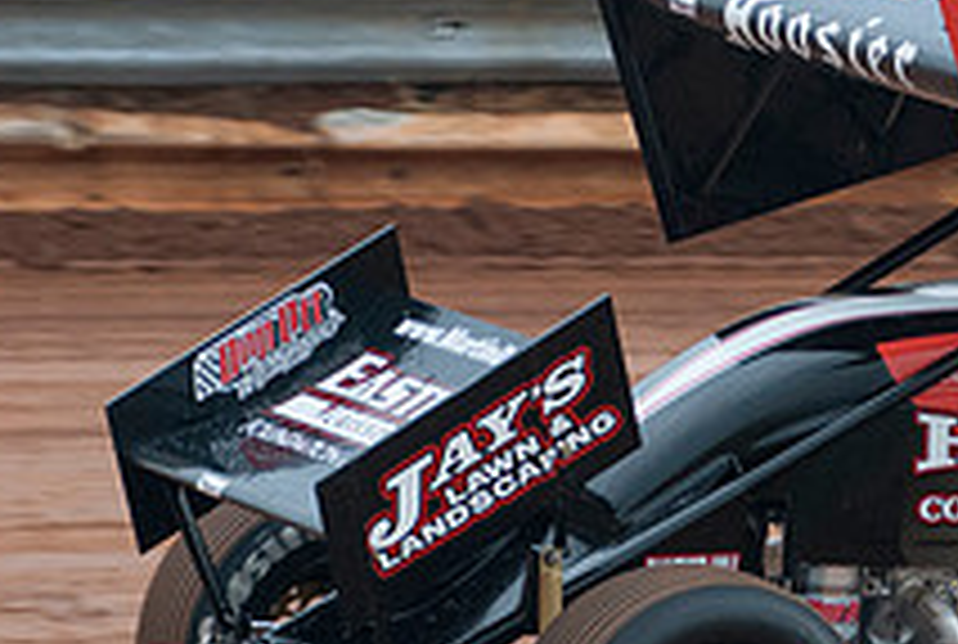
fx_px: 12613
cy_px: 194
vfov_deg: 2.9
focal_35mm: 473
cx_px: 1201
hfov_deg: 4.3
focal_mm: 116
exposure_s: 1/320
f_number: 4
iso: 400
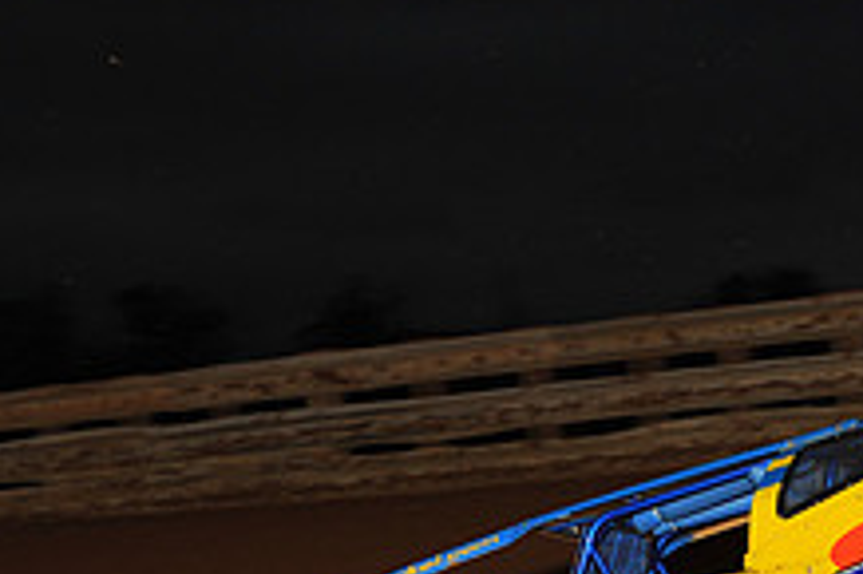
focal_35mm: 186
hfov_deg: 11.1
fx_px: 4455
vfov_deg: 7.3
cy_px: 610
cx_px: 542
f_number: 7.1
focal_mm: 70
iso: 500
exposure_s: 1/320
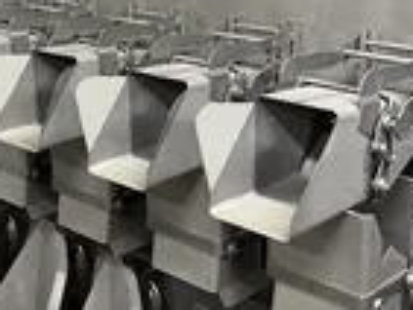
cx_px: 56
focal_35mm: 68
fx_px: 812
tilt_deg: -12.5
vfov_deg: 21.6
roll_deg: +1.6
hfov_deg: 27.7
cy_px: 99
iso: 500
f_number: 1.78
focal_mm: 6.86
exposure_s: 1/60
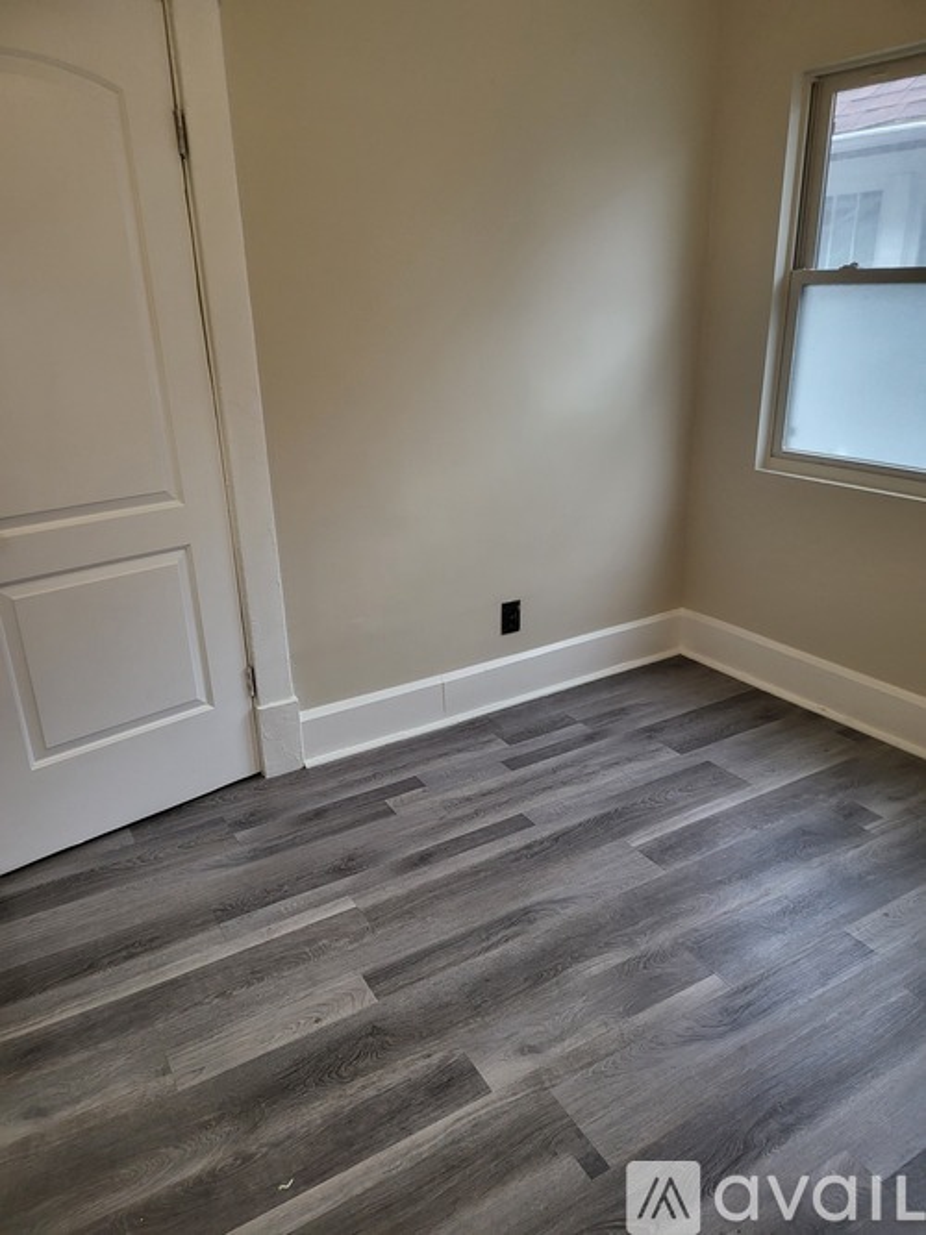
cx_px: 463
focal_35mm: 24
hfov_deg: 56.8
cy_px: 618
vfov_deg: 71.6
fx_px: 856
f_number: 1.8
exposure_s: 1/60
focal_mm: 5
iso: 250
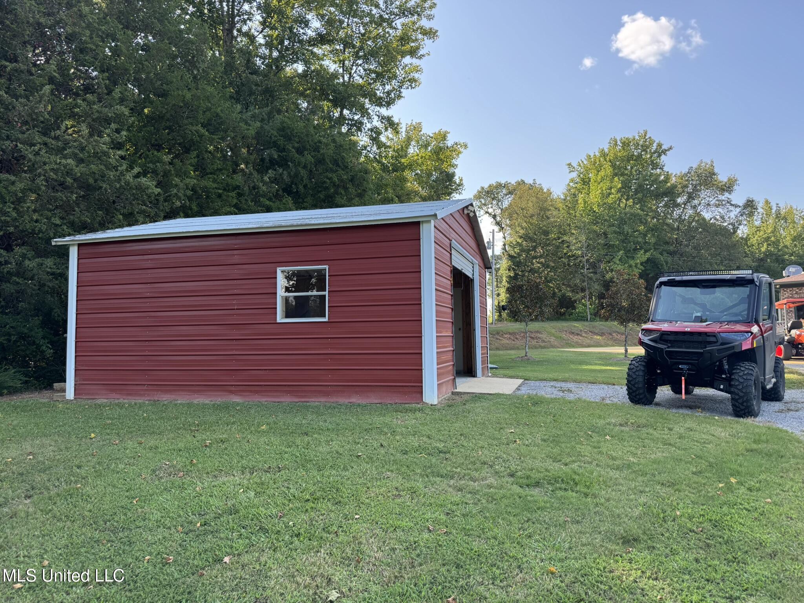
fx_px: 557
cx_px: 402
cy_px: 302
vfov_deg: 56.8
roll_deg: +0.3
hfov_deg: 71.6
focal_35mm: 24
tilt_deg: +4.3
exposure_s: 1/658
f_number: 1.78
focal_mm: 6.76
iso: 80
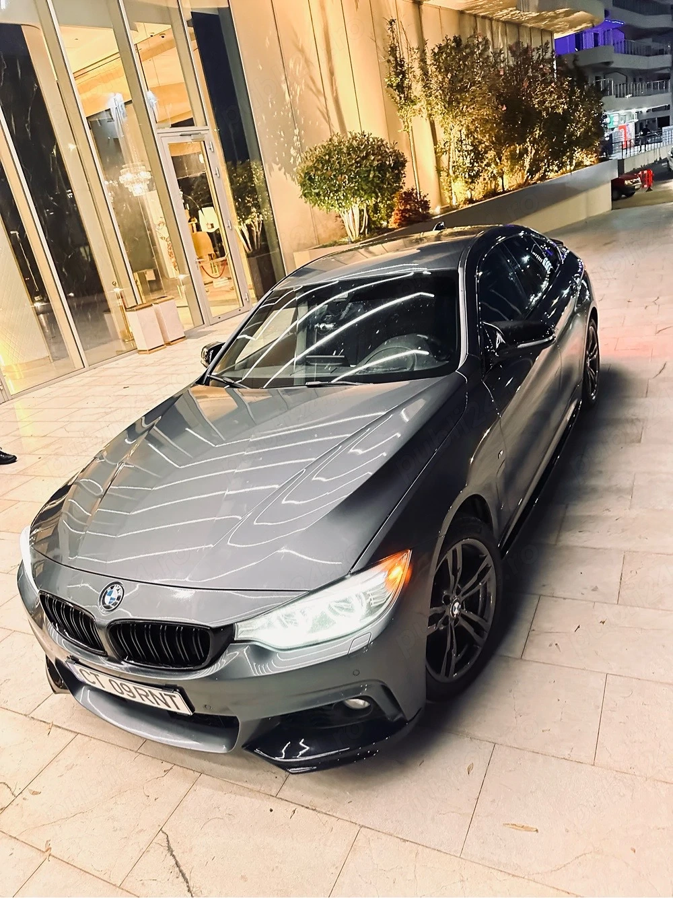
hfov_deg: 56.8
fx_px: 622
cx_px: 336
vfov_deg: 71.6
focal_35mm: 24
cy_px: 449
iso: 1600
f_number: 1.78
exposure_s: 1/28
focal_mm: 6.86
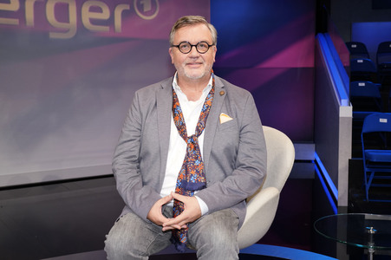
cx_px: 196
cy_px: 130
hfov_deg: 54.5
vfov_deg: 37.8
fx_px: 380
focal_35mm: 35
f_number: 5.6
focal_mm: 35
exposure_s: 1/125
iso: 2000
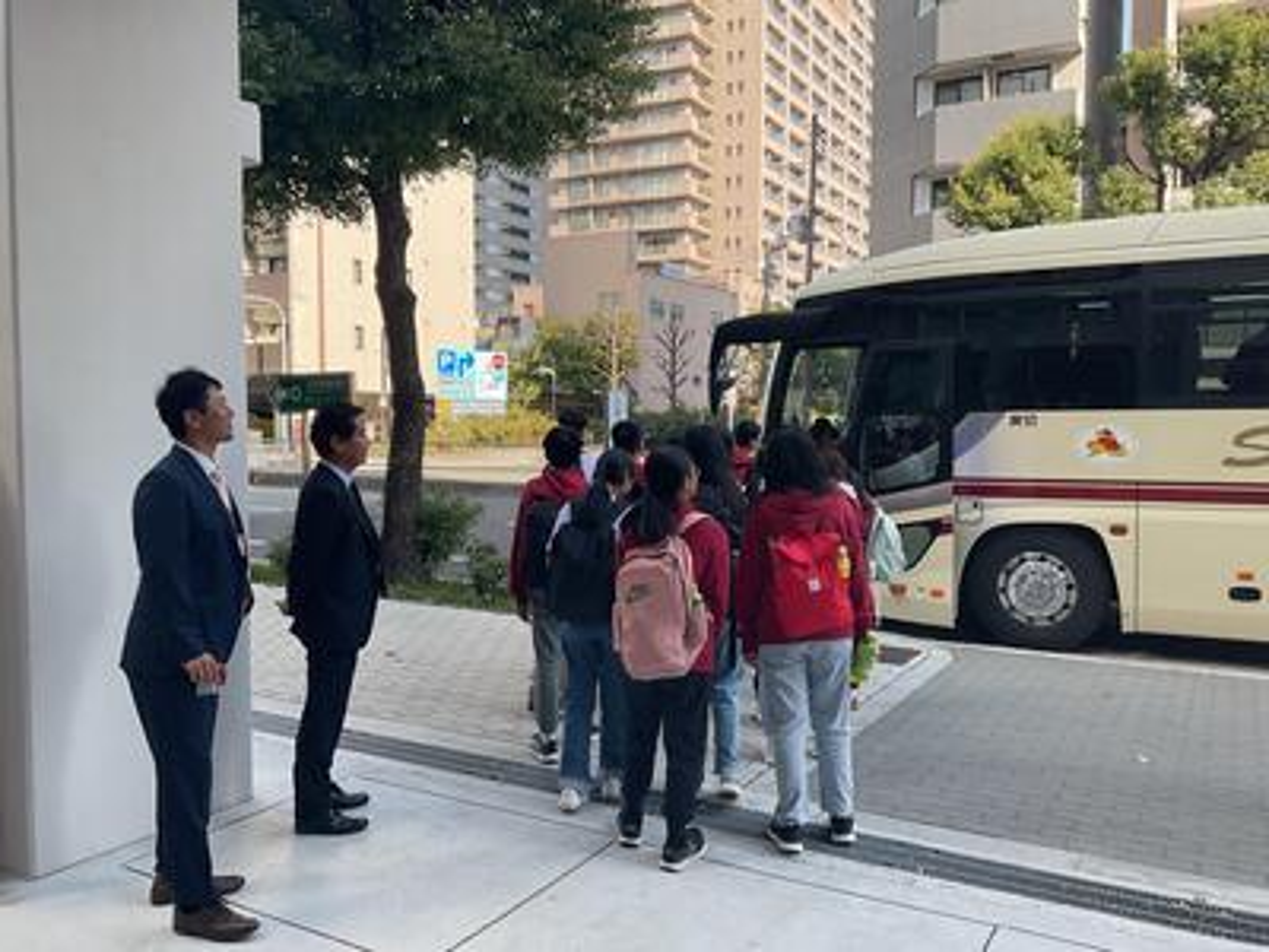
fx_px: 1063
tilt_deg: -3.2
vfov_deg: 48.2
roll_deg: -0.8
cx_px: 634
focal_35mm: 29
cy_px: 476
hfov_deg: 61.7
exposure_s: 1/324
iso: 16
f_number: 1.8
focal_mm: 3
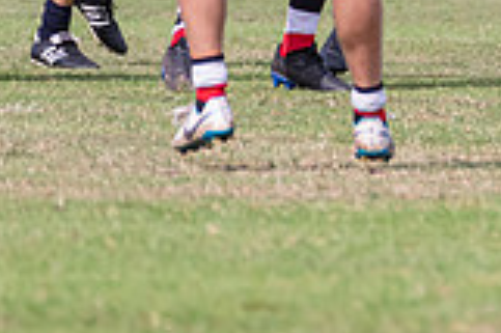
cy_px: -101
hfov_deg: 1.2
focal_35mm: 1704
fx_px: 23690
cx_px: 608
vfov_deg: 0.8
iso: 800
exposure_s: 1/2000
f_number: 6.3
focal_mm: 320
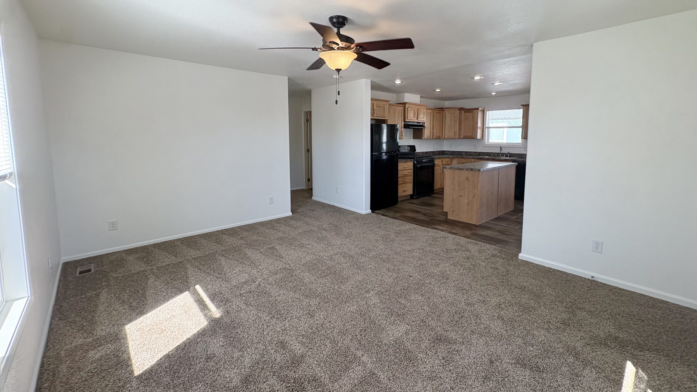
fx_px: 296
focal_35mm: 16
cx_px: 363
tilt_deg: -5.4
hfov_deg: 99.3
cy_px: 164
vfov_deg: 66.7
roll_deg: +1.1
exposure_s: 1/120
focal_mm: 2.22
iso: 125
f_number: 2.2
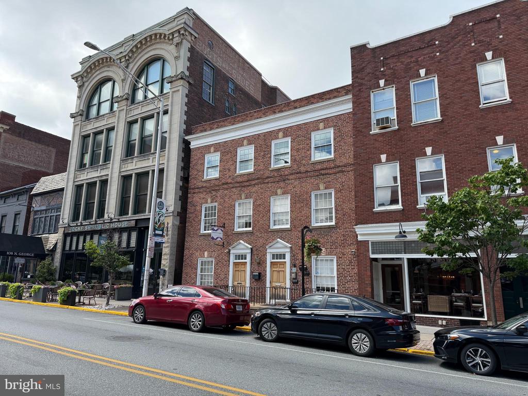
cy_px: 198
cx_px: 264
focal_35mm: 24
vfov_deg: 56.8
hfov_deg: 71.6
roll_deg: +0.6
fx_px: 366
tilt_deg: +10.5
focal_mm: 6.76
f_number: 1.78
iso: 100
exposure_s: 1/2053
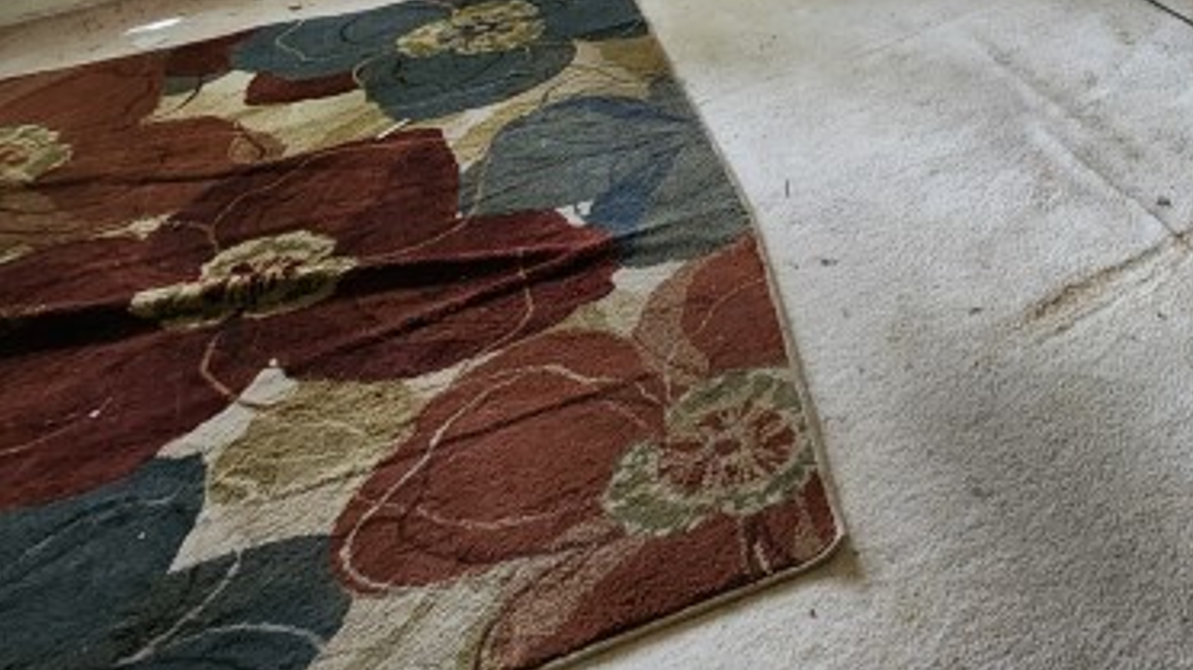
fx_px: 1233
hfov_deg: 44.4
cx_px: 1177
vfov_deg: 20.6
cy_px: -555
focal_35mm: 39
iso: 320
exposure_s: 1/60
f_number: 2.2
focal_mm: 2.2
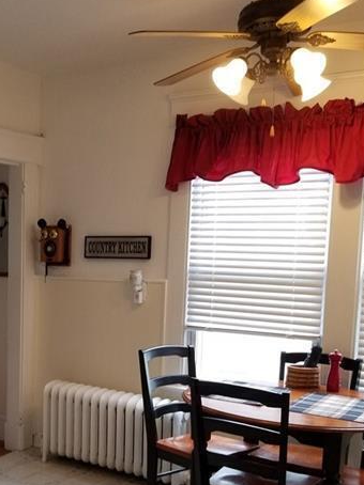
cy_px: 334
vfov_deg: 42.2
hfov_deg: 31.8
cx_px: 63
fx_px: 617
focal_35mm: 44
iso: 125
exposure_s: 1/60
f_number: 1.7
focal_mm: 4.25
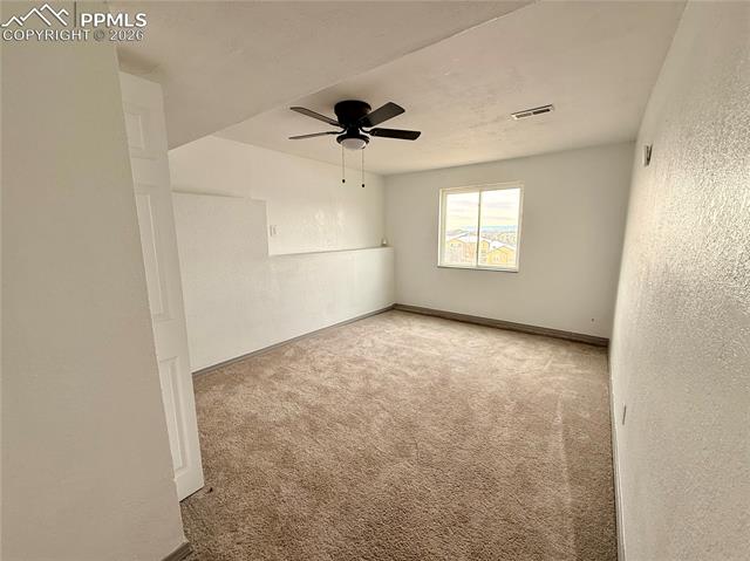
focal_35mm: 14
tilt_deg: -9.5
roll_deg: -0.1
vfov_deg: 85.6
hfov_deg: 102.1
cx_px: 375
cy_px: 280
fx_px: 303
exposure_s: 1/99
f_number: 2.2
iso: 80
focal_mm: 2.22
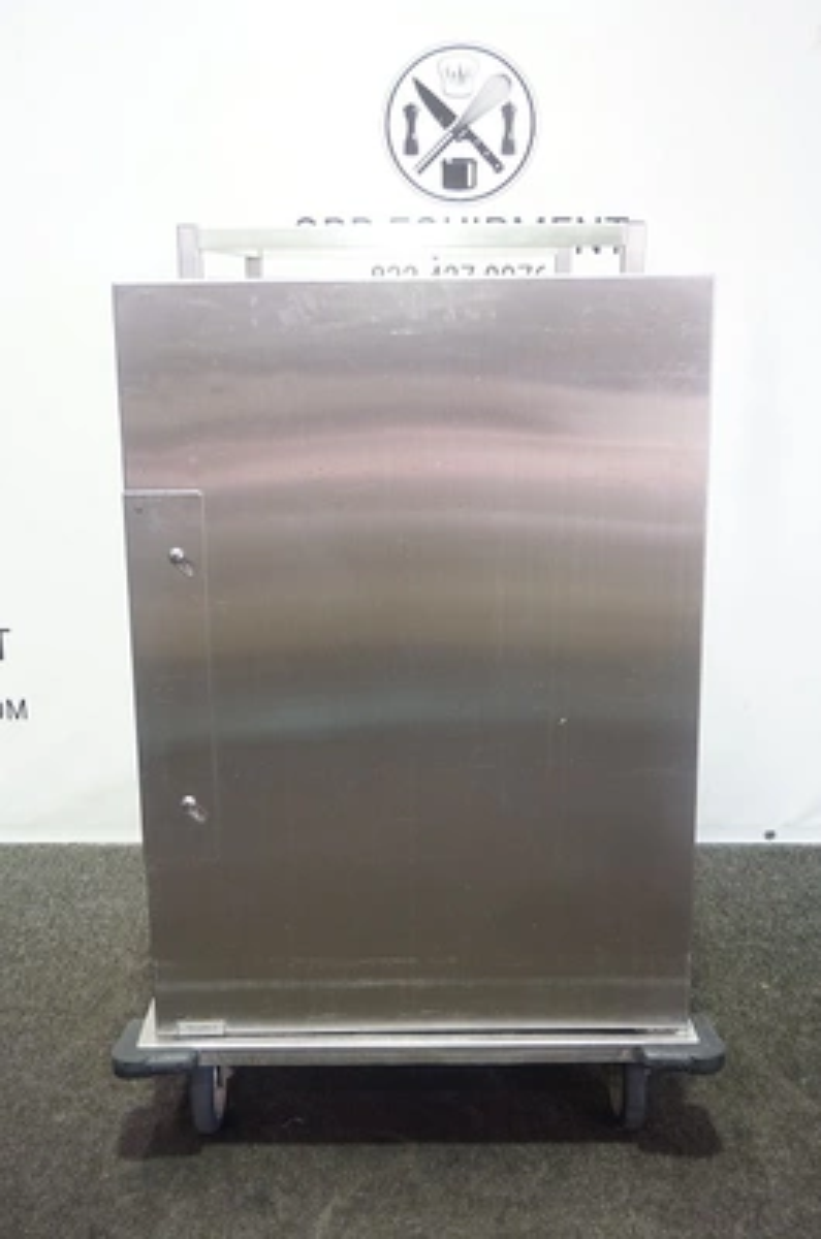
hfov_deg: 32.9
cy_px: 620
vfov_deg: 48.0
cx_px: 410
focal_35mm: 40
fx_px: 1391
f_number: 4.5
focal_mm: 27
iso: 800
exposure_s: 1/20
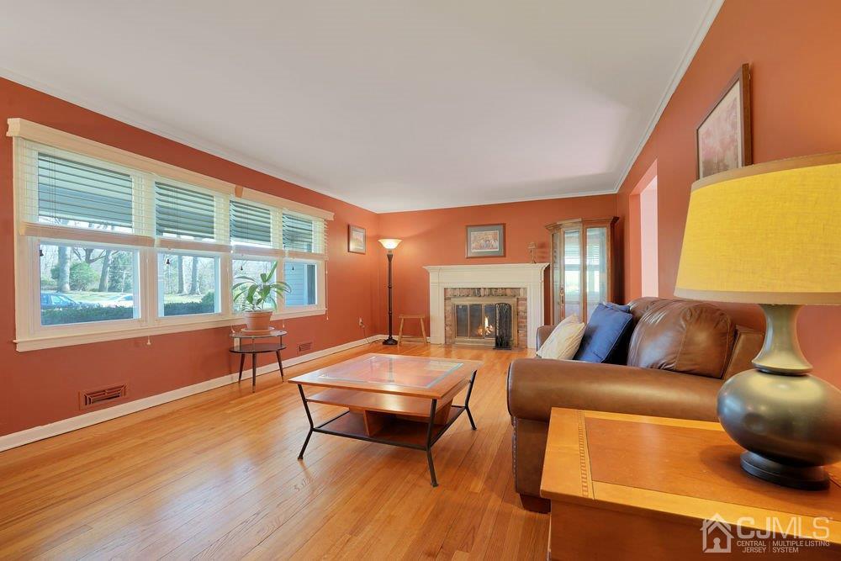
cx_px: 420
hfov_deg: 96.7
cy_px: 280
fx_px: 374
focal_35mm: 16
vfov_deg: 73.8
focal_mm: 16
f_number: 8
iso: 100
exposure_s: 1/1.25
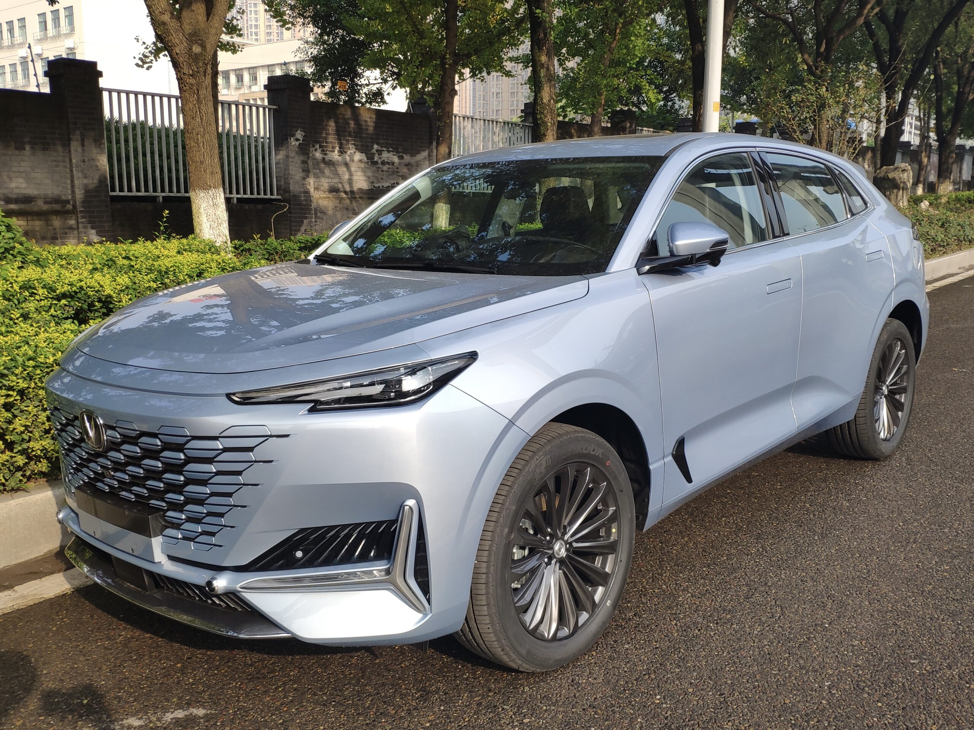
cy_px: 365
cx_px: 487
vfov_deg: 63.4
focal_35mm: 21
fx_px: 591
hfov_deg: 79.0
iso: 100
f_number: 1.8
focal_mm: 4.22
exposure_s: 1/787
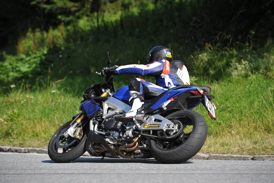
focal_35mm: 155
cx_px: 137
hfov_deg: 13.3
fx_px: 1179
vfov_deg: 8.8
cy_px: 92
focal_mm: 155
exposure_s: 1/4000
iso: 800
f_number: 4
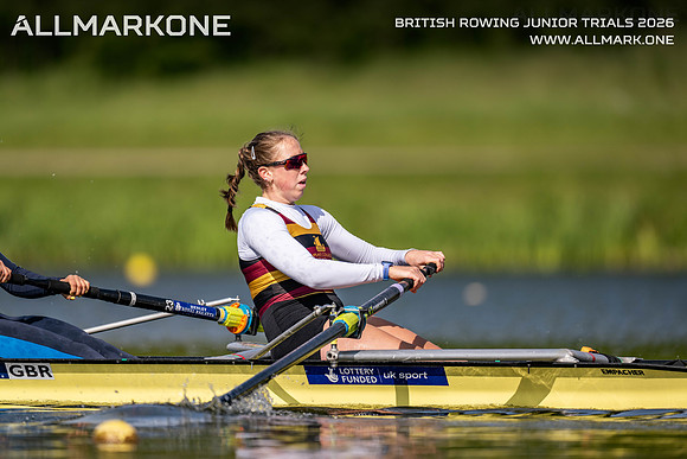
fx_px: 11452
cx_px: 344
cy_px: 230
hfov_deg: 3.4
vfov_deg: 2.3
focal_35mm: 600
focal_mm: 600
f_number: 4
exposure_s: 1/2500
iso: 180
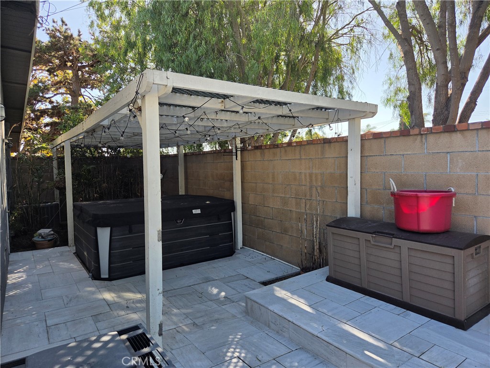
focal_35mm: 23
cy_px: 184
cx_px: 245
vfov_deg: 58.9
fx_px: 326
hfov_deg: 73.9
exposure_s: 1/2283
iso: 80
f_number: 1.8
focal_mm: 5.4
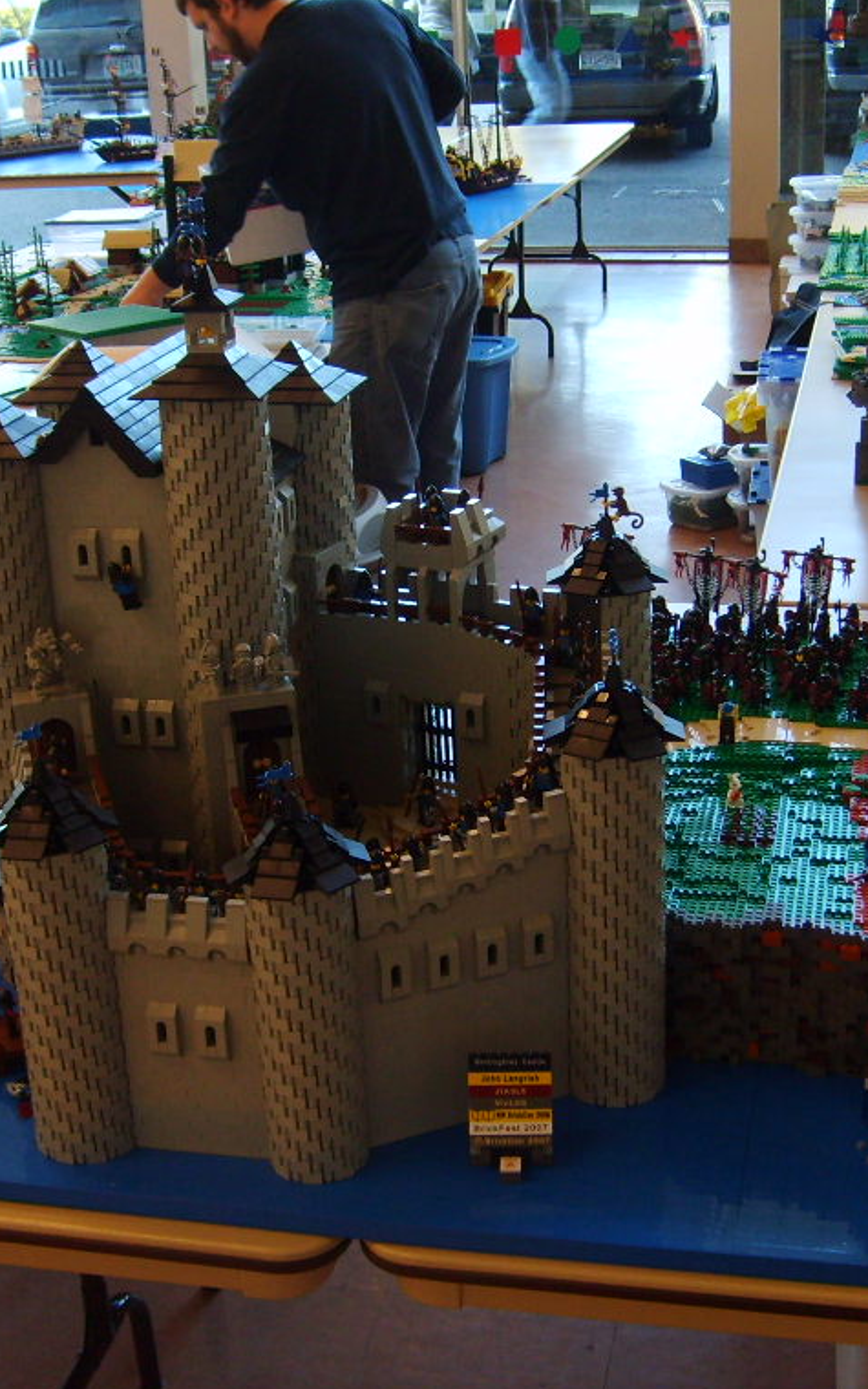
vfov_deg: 40.3
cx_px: 451
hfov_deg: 25.8
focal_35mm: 50
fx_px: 1892
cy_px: 698
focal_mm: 5.8
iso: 100
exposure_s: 1/30
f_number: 2.8
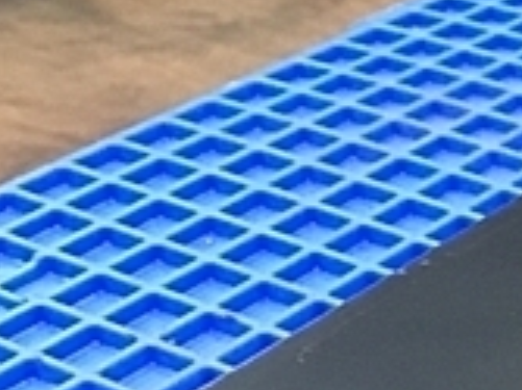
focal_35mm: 111
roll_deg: -2.4
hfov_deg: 15.6
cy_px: 418
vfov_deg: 13.1
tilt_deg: -34.9
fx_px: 1673
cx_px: 894
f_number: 2.2
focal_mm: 4.15
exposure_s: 1/30
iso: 250
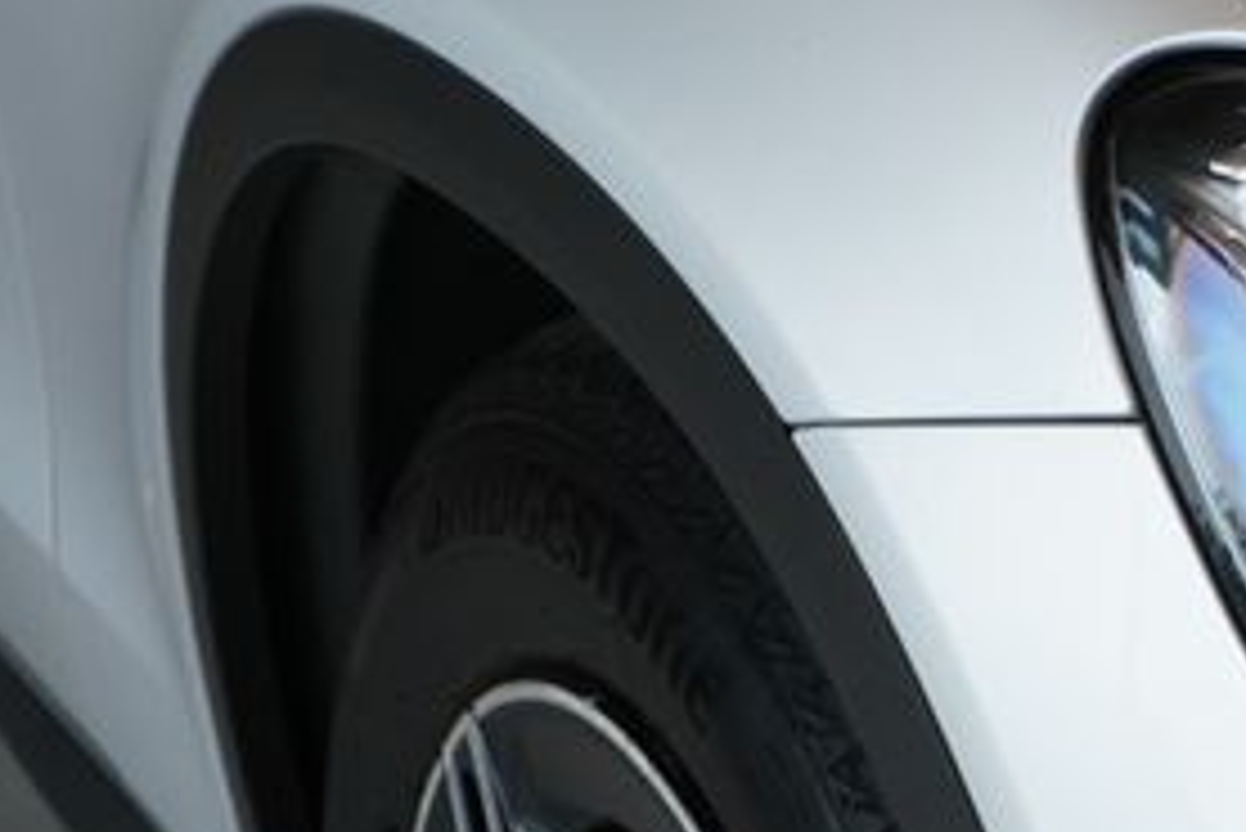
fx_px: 8692
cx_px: 2051
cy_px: 488
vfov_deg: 5.5
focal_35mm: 251
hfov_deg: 8.0
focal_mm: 68
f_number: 5.6
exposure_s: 1/160
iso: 1250
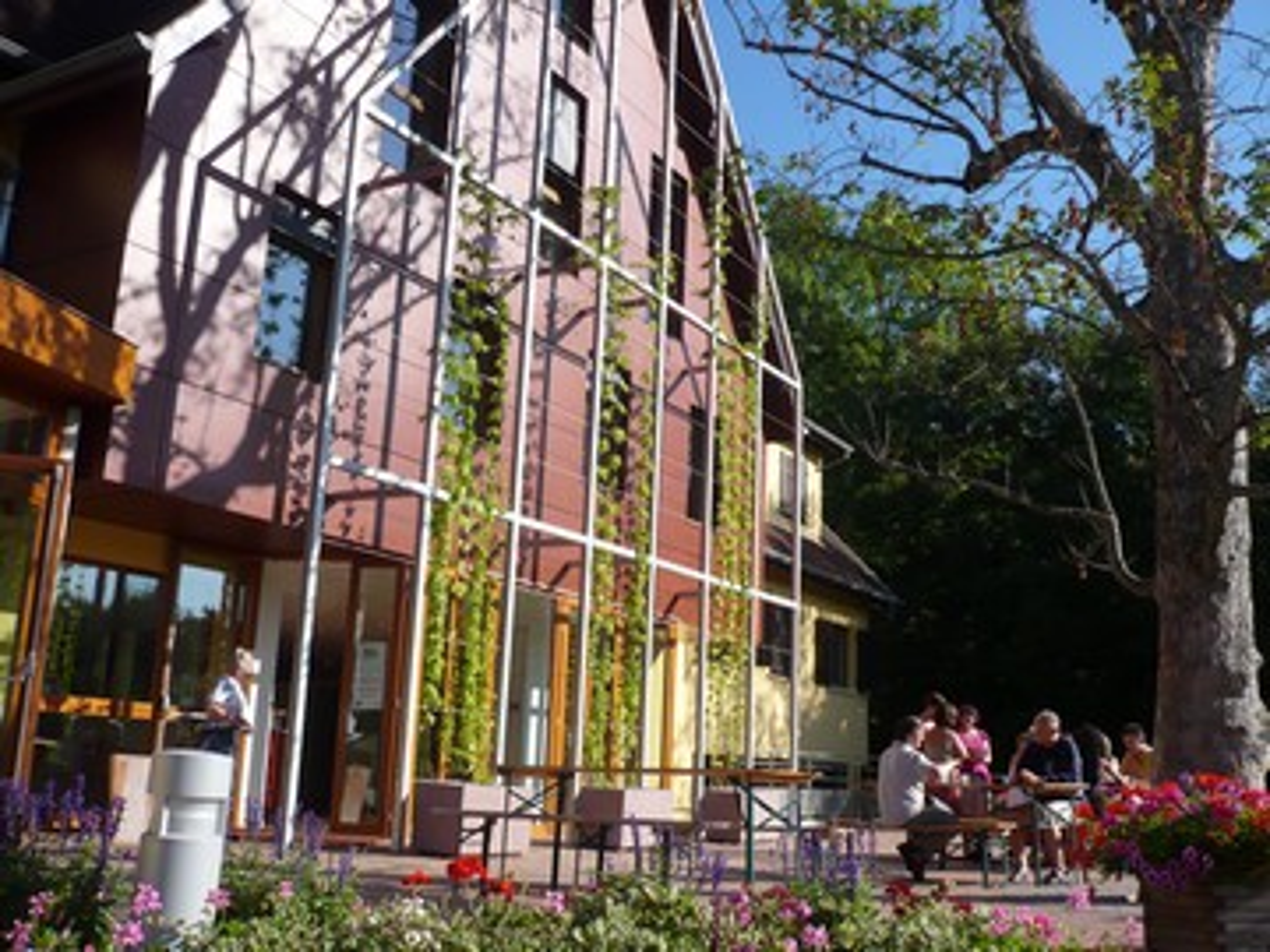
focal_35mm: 35
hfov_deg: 52.6
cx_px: 635
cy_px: 476
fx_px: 1284
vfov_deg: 40.7
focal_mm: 5.8
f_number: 8
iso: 100
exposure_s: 1/160
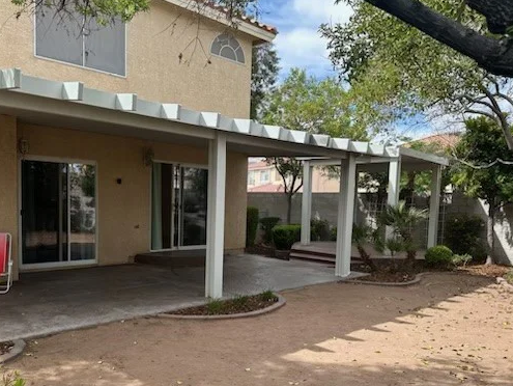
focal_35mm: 31
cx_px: 221
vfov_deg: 45.2
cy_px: 239
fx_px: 460
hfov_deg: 58.1
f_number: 1.78
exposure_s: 1/1692
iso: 80
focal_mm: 6.86
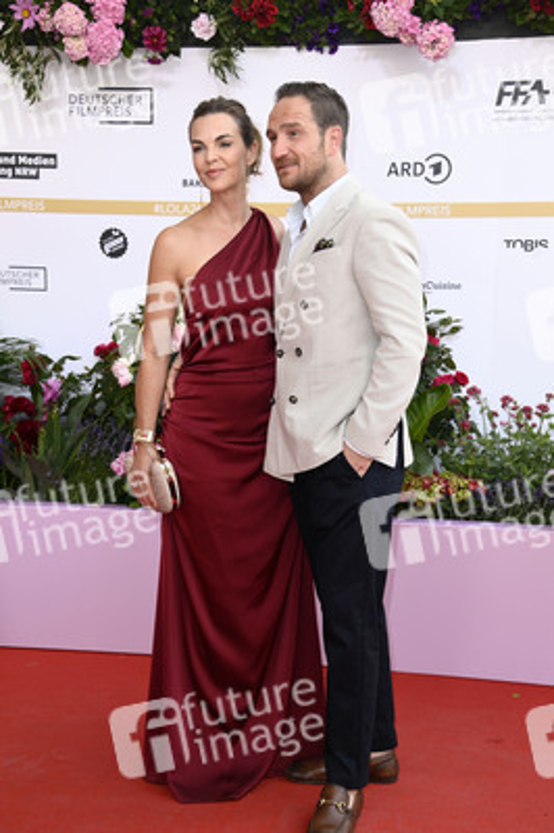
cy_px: 416
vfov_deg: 32.4
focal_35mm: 62
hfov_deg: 21.9
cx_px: 277
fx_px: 1434
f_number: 5.6
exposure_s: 1/250
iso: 500
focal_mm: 62
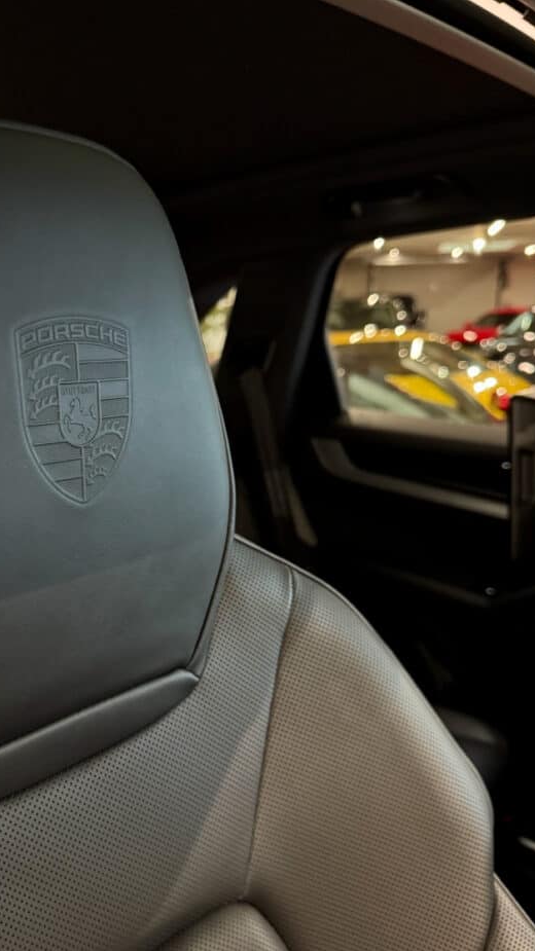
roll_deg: +0.5
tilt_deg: -13.7
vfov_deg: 64.2
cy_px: 511
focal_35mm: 30
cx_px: 135
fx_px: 757
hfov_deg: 38.0
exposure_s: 1/30
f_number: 1.78
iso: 1250
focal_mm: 6.76
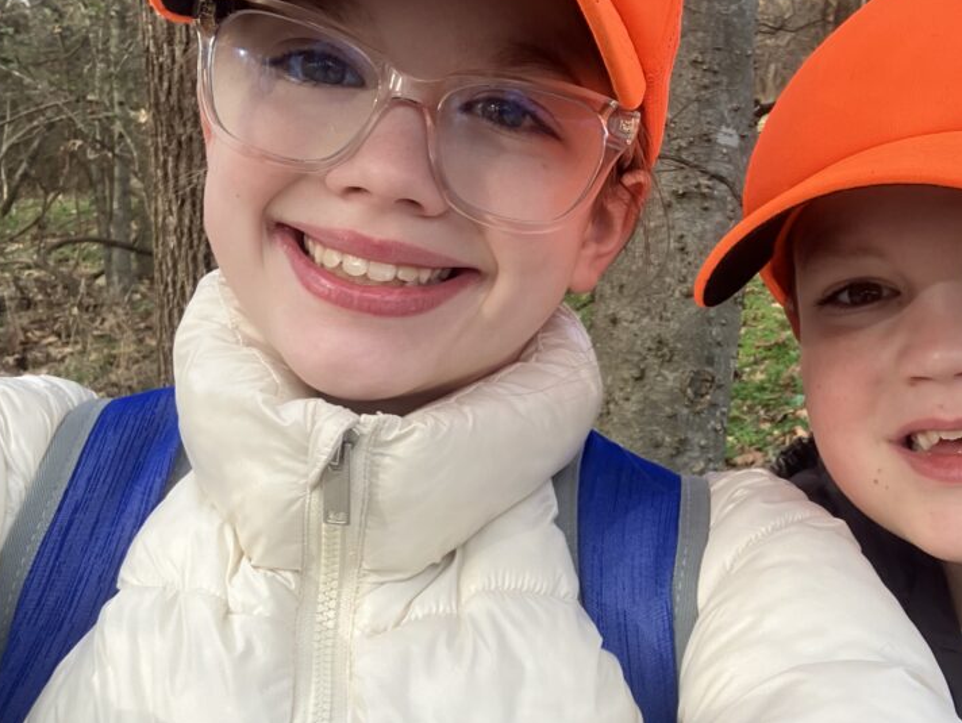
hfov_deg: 41.0
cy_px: 351
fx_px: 1279
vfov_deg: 31.6
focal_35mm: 46
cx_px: 586
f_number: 2.2
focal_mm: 2.87
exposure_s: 1/121
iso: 20
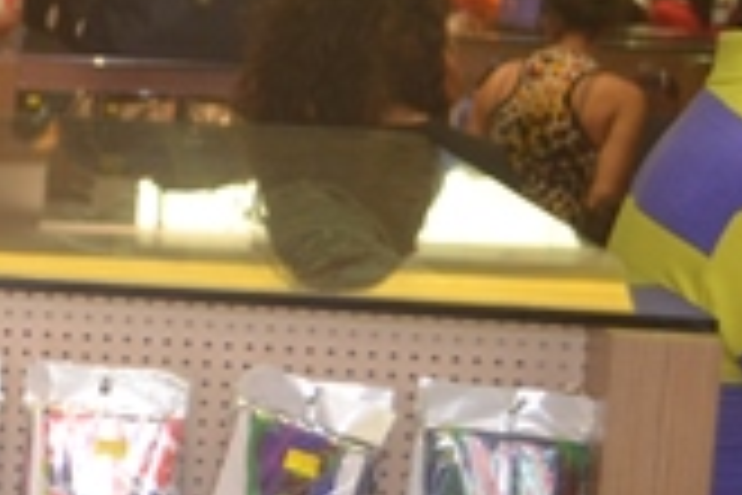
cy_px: 358
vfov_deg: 9.1
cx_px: -688
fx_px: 3112
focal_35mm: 151
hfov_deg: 12.2
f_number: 4.2
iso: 400
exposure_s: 1/80
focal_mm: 26
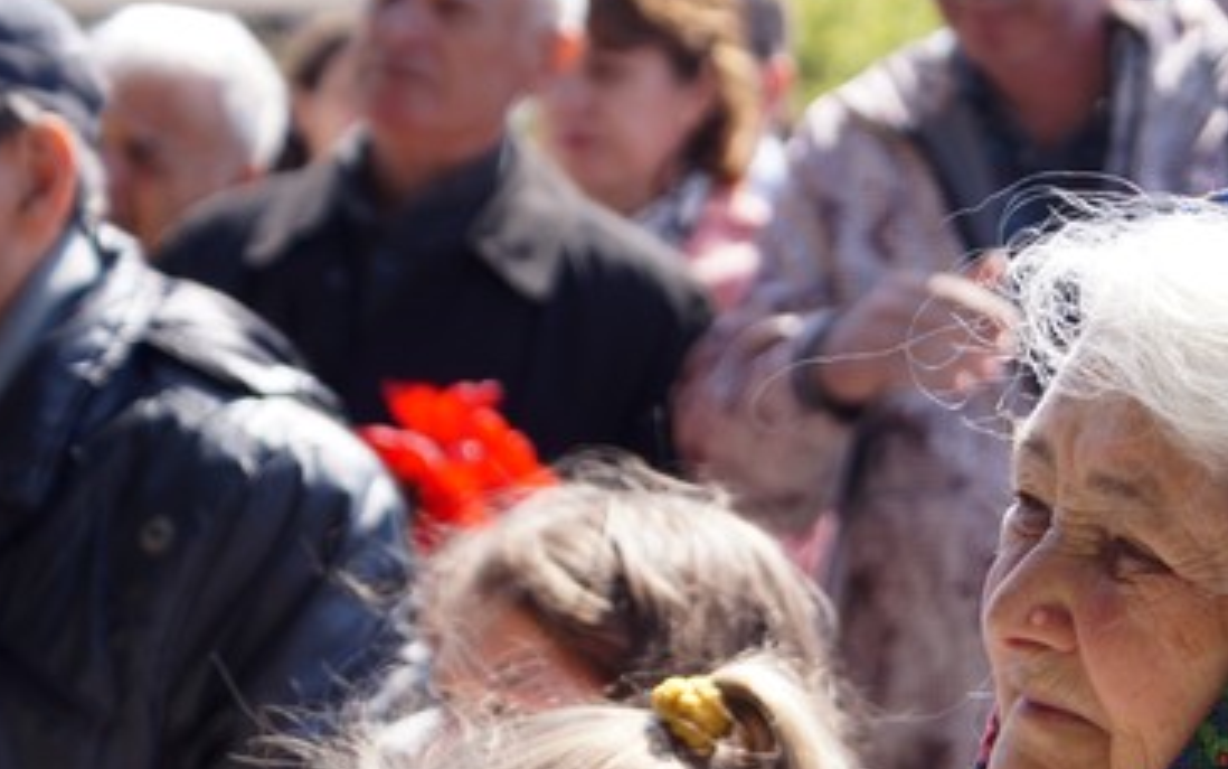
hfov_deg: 14.2
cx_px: 1067
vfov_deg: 8.9
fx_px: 4888
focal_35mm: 146
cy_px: 730
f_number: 5.6
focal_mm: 50
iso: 125
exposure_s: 1/160
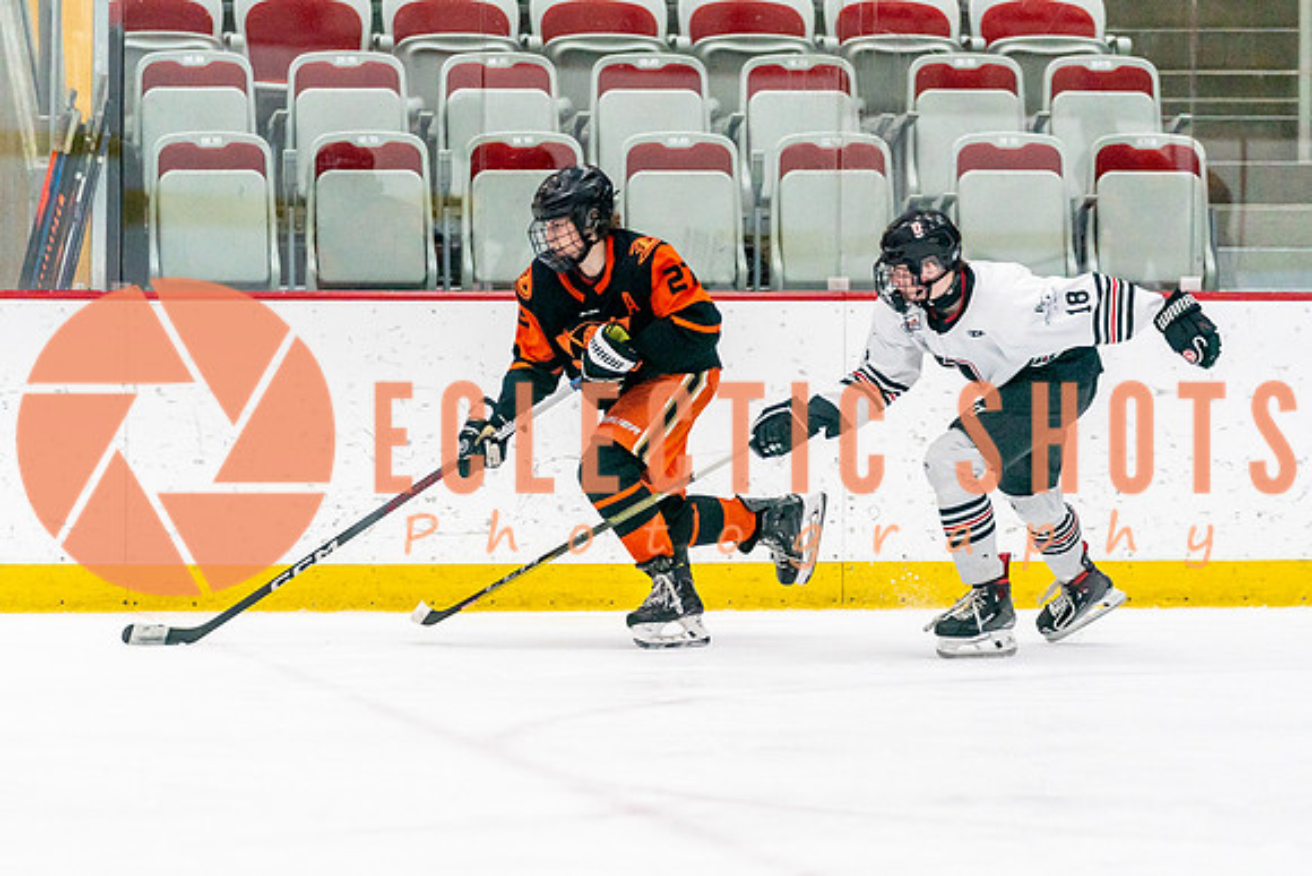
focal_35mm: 246
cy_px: 500
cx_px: 642
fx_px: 8954
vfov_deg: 5.6
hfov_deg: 8.4
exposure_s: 1/1250
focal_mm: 171
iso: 3200
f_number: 2.8
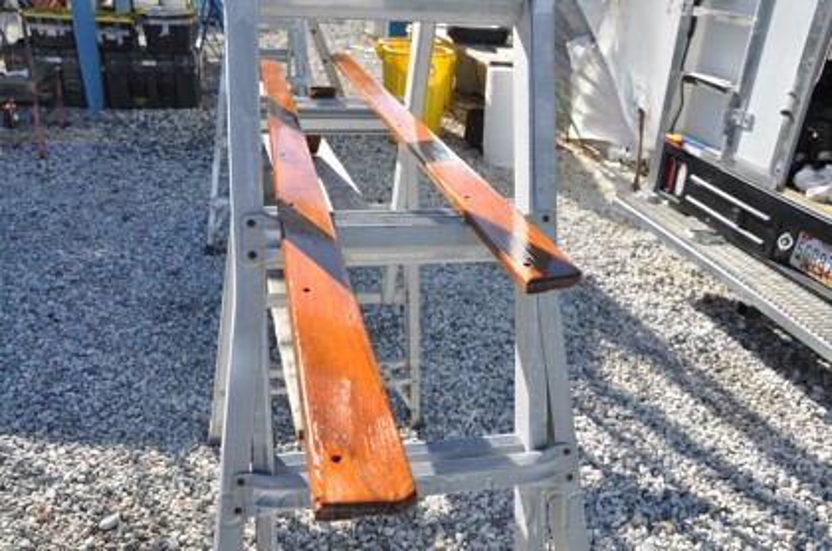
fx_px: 726
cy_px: 276
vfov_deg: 41.5
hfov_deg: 59.6
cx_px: 416
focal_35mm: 32
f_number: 9
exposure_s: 1/320
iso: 200
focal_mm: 21
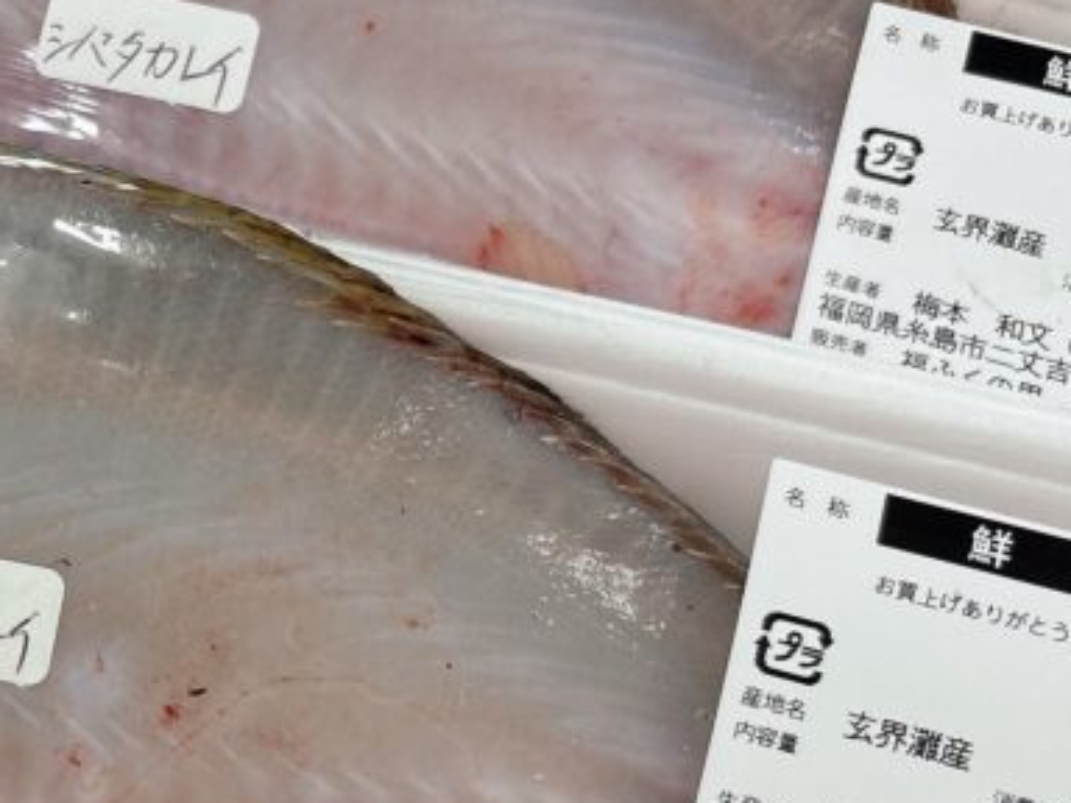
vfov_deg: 22.4
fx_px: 2011
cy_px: 594
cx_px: -31
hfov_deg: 27.8
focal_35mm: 65
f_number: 1.6
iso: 100
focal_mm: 5.96
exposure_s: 1/120
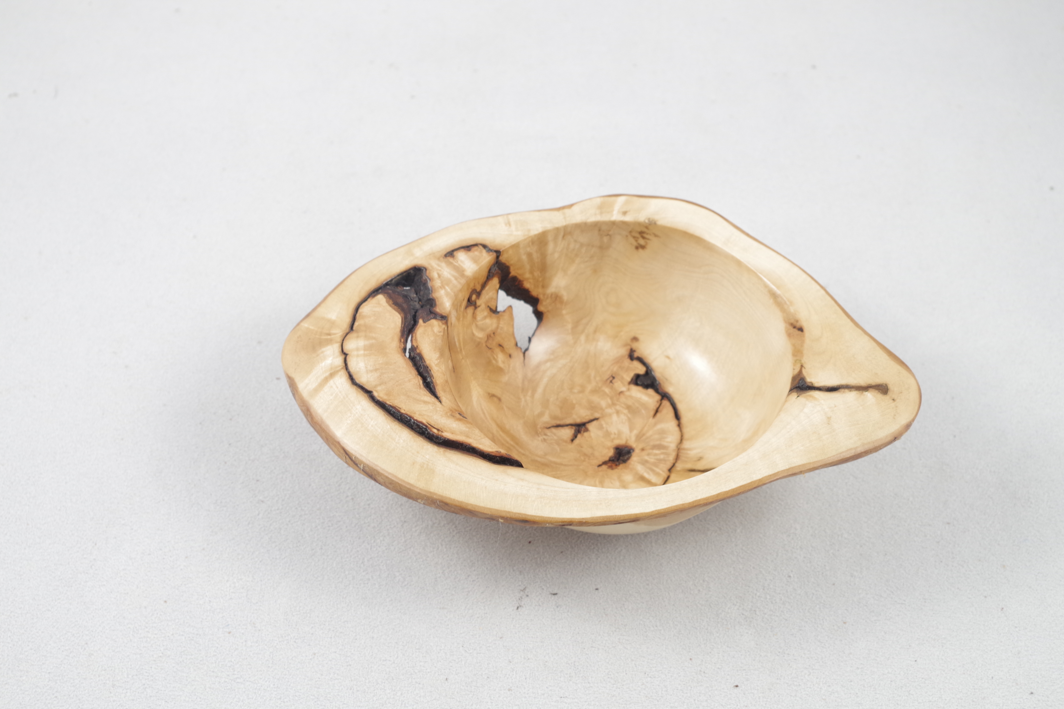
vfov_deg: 24.4
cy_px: 354
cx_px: 532
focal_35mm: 56
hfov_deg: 35.9
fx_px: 1640
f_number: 8
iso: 640
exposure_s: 1/30
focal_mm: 37
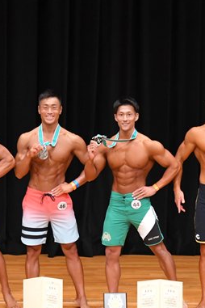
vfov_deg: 6.0
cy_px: 205
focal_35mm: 342
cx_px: 109
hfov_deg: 4.0
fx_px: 2921
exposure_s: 1/400
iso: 4000
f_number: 5.6
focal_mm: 112
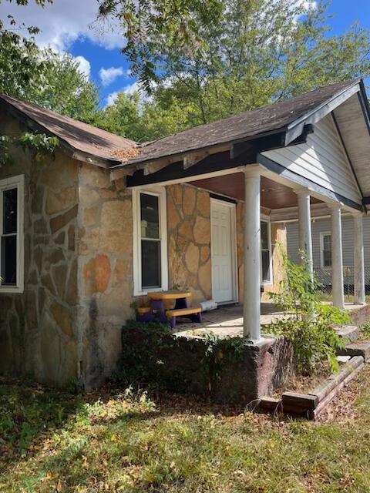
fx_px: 371
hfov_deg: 53.1
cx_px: 185
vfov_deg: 67.3
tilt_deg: +3.5
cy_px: 246
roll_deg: +2.3
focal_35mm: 26
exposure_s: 1/1117
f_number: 1.6
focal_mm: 5.1
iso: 50
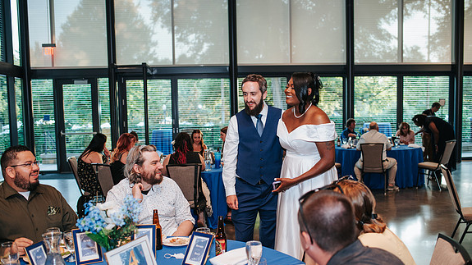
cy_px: 152
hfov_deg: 54.0
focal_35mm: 37
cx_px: 236
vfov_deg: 31.9
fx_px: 463
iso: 720
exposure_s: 1/160
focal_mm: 35
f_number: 2.8
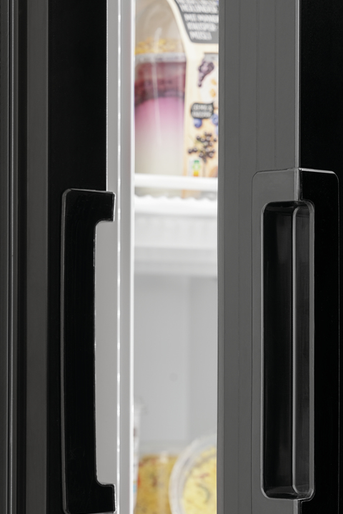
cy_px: 353
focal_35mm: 110
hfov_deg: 12.4
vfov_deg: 18.5
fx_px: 1572
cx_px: 230
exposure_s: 1/2.5
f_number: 9
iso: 64
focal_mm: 66
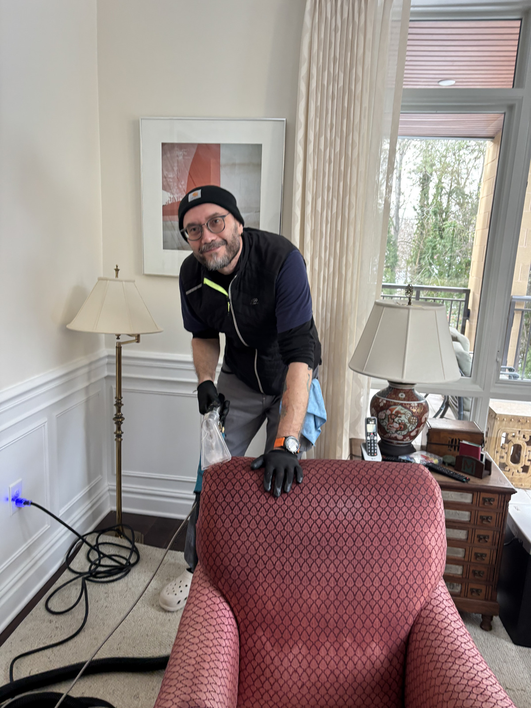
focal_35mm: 26
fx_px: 532
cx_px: 266
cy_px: 354
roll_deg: -4.2
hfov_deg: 53.1
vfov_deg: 67.3
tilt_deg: -13.6
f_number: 1.6
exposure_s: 1/60
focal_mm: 5.96
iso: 160
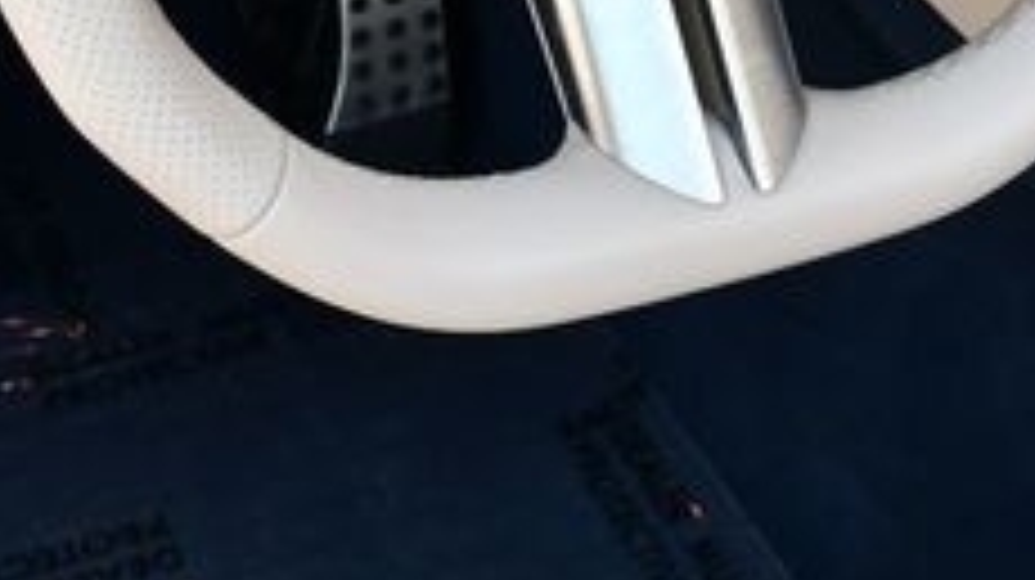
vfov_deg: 11.0
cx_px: 855
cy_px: -355
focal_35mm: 105
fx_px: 2880
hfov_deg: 20.1
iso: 400
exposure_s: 1/250
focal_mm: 18
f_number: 5
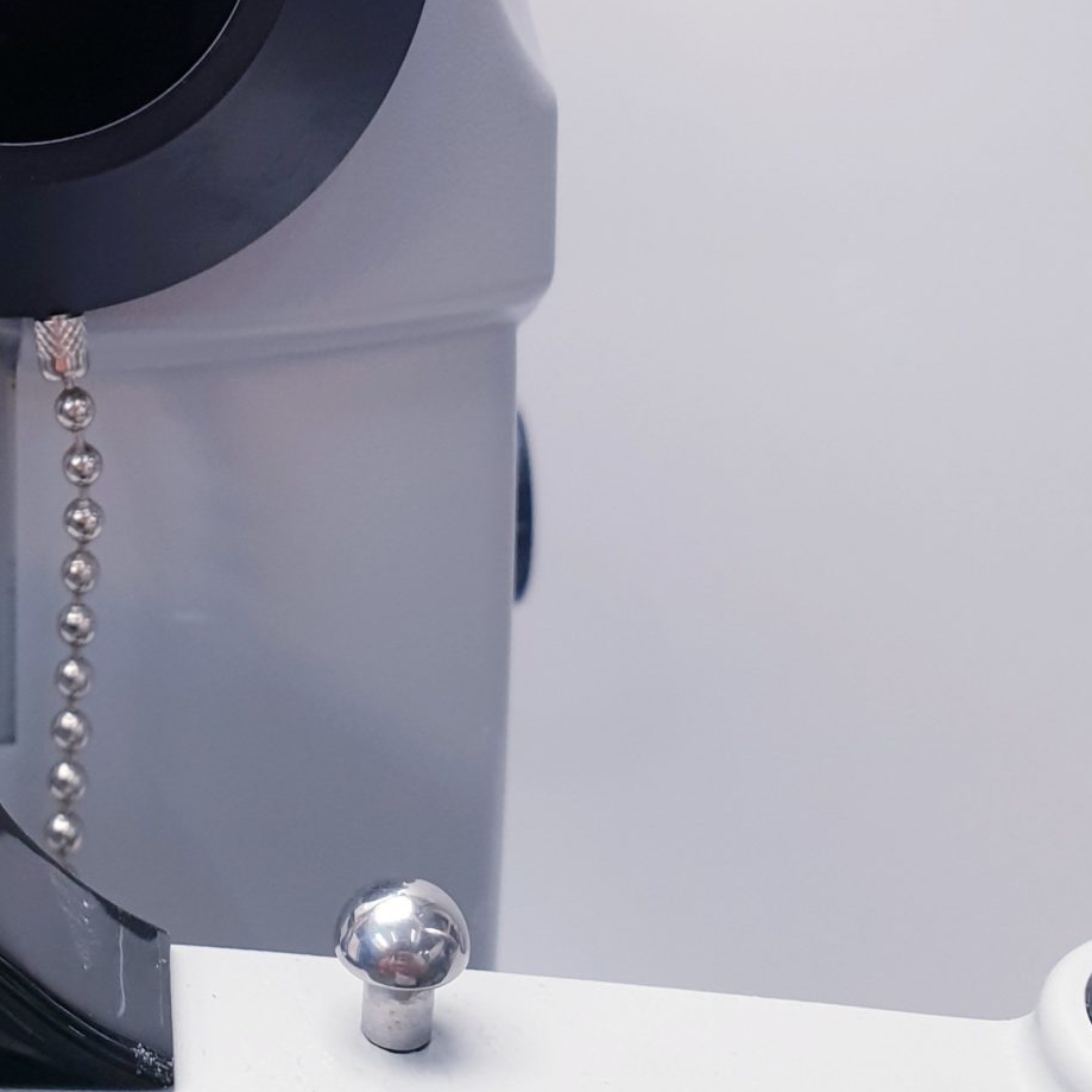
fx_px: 2284
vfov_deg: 25.5
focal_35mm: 64
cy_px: -7
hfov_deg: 25.6
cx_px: 11
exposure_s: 1/50
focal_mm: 4.3
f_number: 2.4
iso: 80
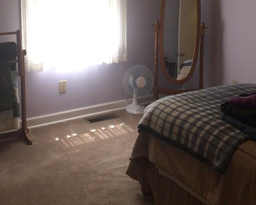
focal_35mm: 56
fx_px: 424
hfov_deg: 33.5
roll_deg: -0.7
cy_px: 25
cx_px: 153
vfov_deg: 26.3
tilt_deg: -7.3
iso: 50
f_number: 2.2
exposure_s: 1/60
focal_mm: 4.15
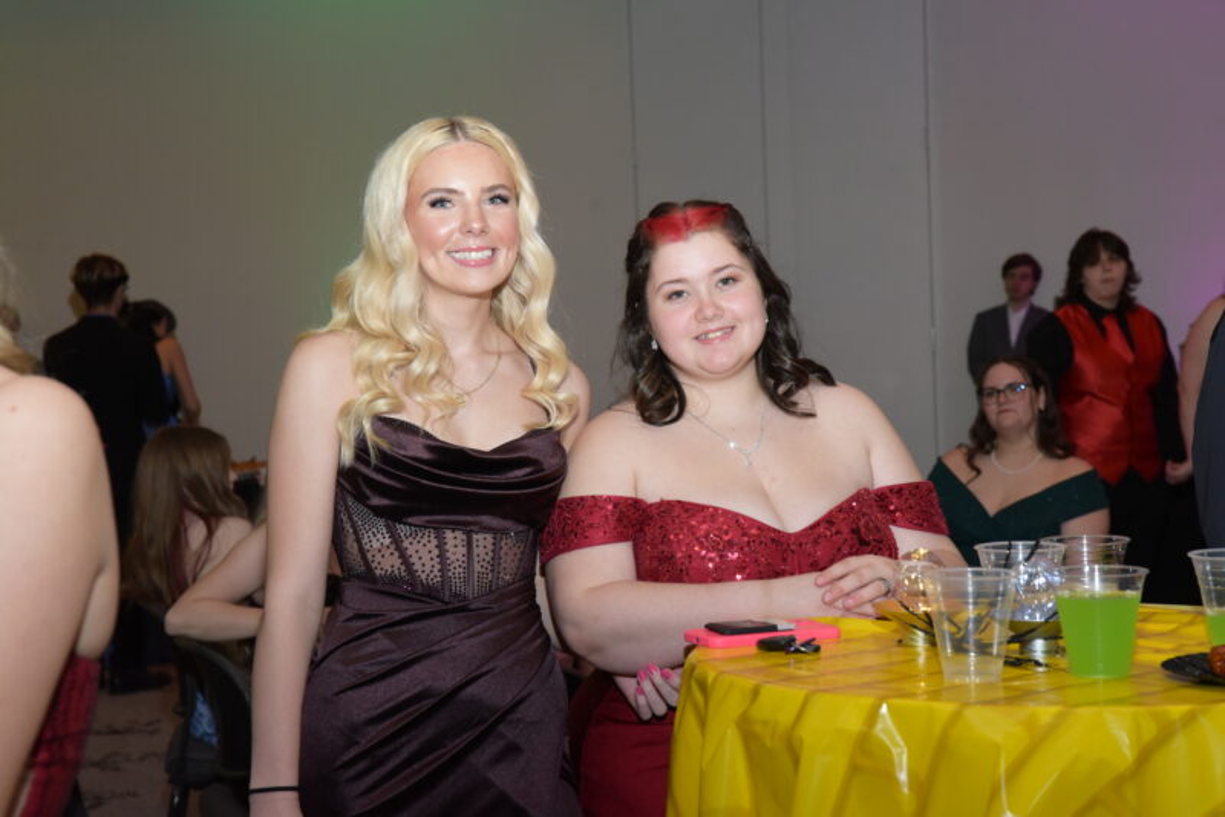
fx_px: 2383
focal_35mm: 70
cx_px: 612
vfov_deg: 19.5
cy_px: 408
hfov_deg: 28.8
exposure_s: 1/160
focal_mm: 70
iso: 2500
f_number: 7.1
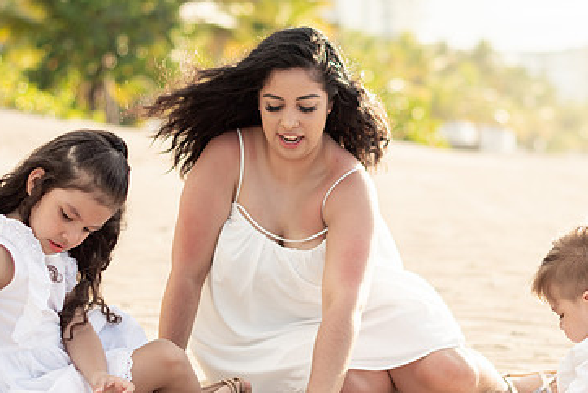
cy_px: 201
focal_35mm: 101
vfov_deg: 13.6
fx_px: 1651
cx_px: 392
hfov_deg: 20.1
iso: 100
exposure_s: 1/2000
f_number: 2.2
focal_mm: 50
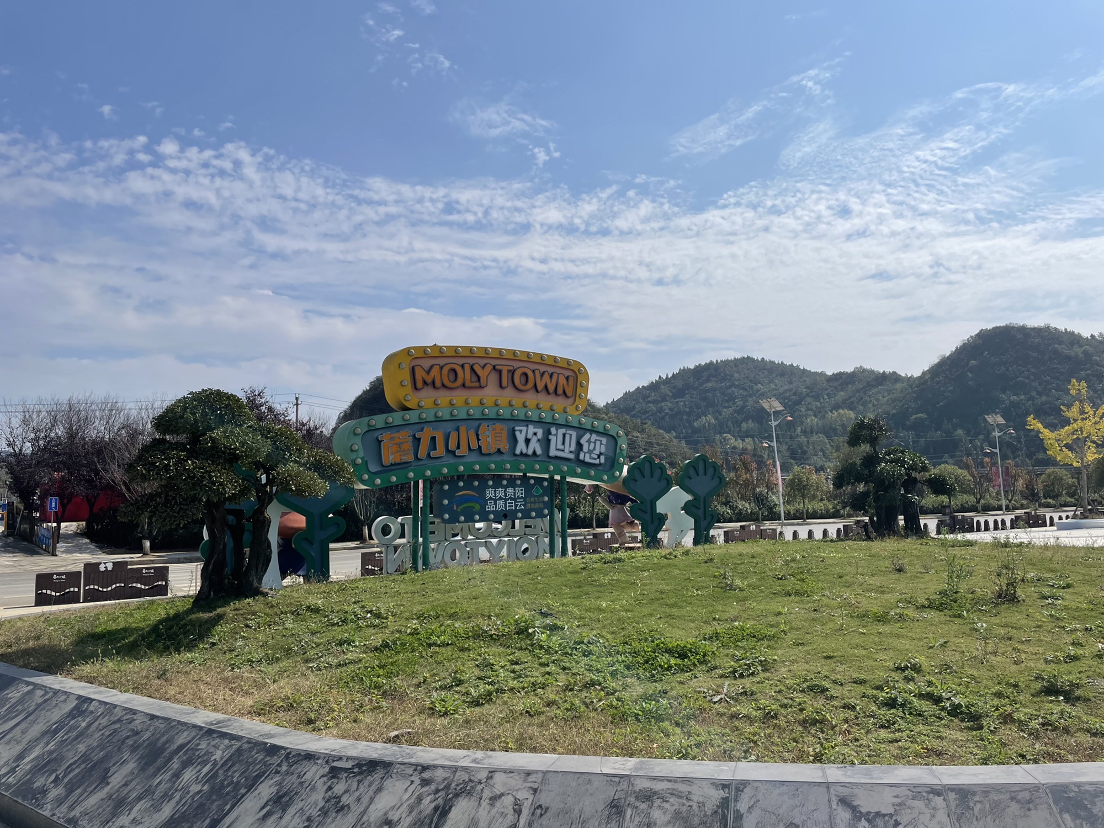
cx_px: 552
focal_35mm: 26
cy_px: 414
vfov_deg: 53.1
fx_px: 829
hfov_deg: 67.3
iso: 32
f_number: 1.6
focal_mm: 4.2
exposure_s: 1/8403
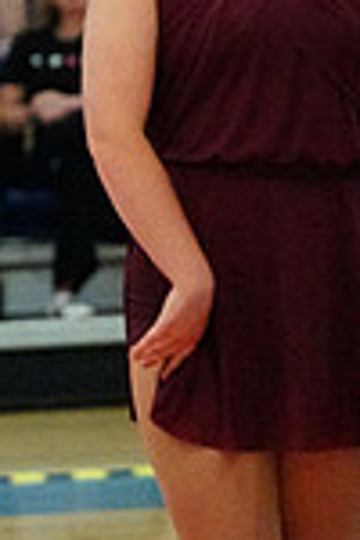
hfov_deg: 2.3
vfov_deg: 3.5
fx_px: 8714
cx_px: -583
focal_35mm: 581
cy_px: 106
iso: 25600
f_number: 4
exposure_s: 1/1250
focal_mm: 150
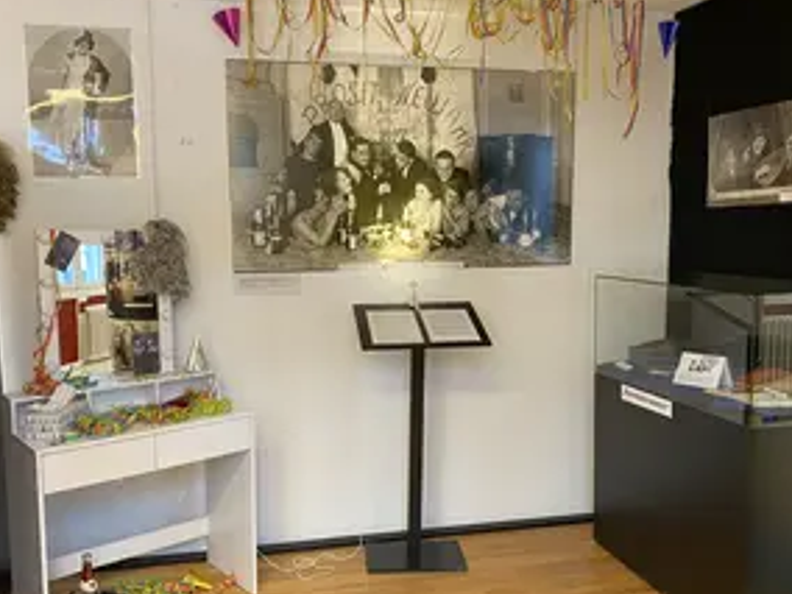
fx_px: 755
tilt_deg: -6.0
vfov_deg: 42.9
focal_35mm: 33
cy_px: 310
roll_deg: -0.2
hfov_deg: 55.4
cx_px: 390
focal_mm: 4.25
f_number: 1.8
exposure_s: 1/50
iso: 250
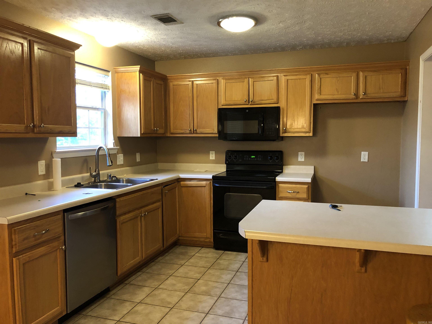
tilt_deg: -4.3
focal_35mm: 28
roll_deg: +1.8
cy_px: 162
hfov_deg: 63.4
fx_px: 349
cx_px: 216
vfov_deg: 49.7
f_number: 1.8
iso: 100
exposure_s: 1/12
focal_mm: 4
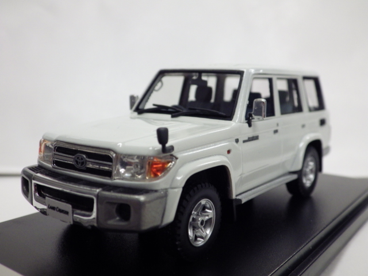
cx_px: 184
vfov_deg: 35.1
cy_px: 138
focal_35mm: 41
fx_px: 436
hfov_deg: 45.8
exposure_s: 1/50
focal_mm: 7.4
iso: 400
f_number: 3.6
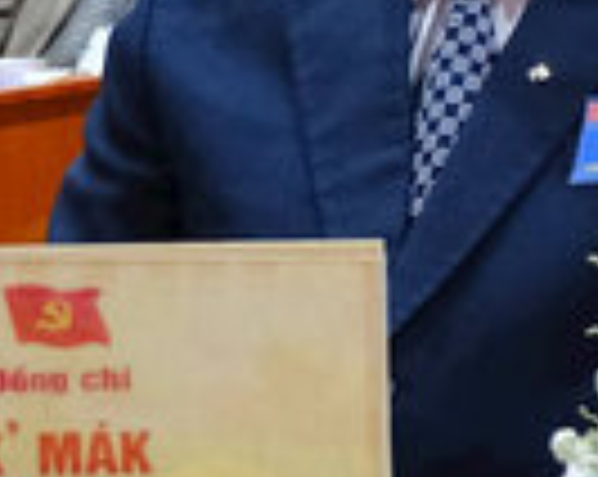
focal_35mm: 184
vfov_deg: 8.3
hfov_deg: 9.2
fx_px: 3252
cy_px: 32
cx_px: 1547
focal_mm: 19.2
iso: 2500
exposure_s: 1/180
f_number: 4
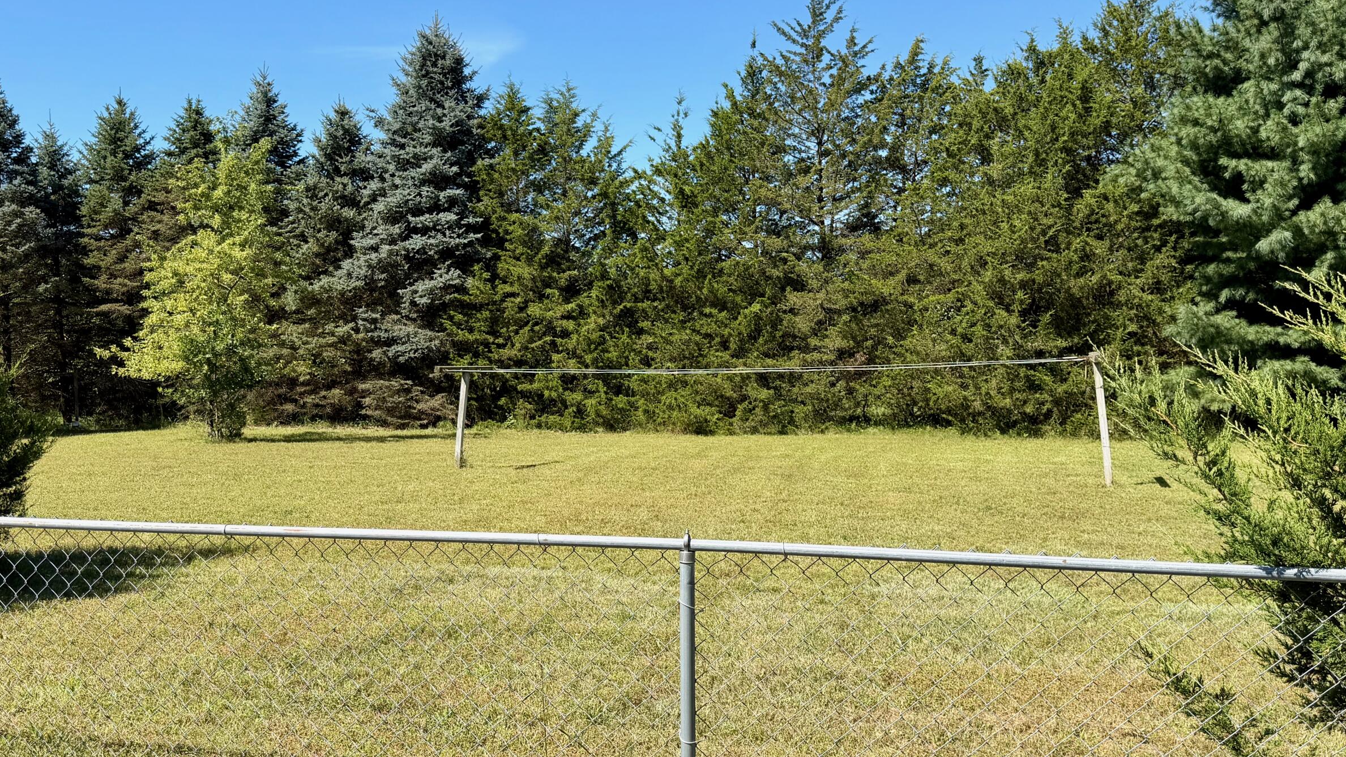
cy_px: 427
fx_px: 1178
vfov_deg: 35.6
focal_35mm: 33
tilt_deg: -4.1
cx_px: 587
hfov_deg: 59.3
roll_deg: +0.9
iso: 80
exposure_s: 1/3021
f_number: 1.78
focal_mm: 6.76
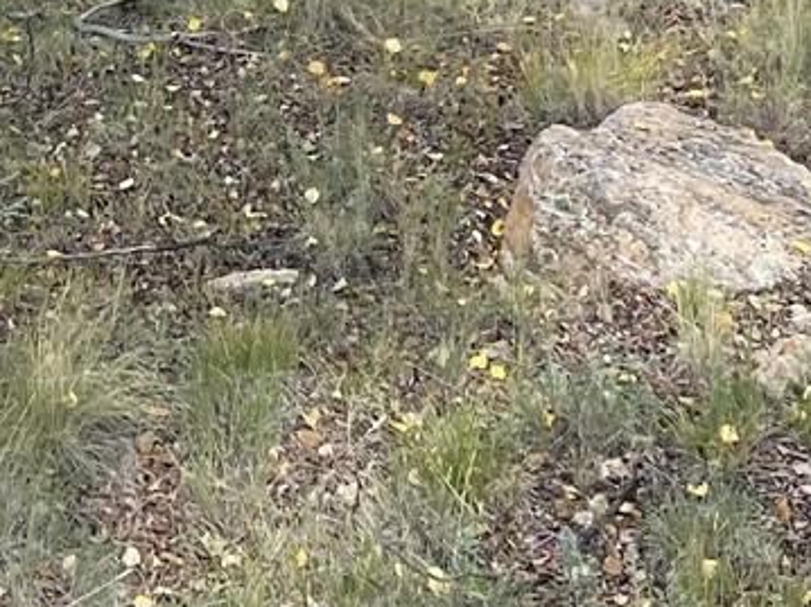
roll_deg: +0.8
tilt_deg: -5.8
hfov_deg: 16.7
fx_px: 2717
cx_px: 63
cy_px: -508
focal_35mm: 116
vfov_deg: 11.7
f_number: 1.6
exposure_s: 1/626
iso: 32
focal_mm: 4.2
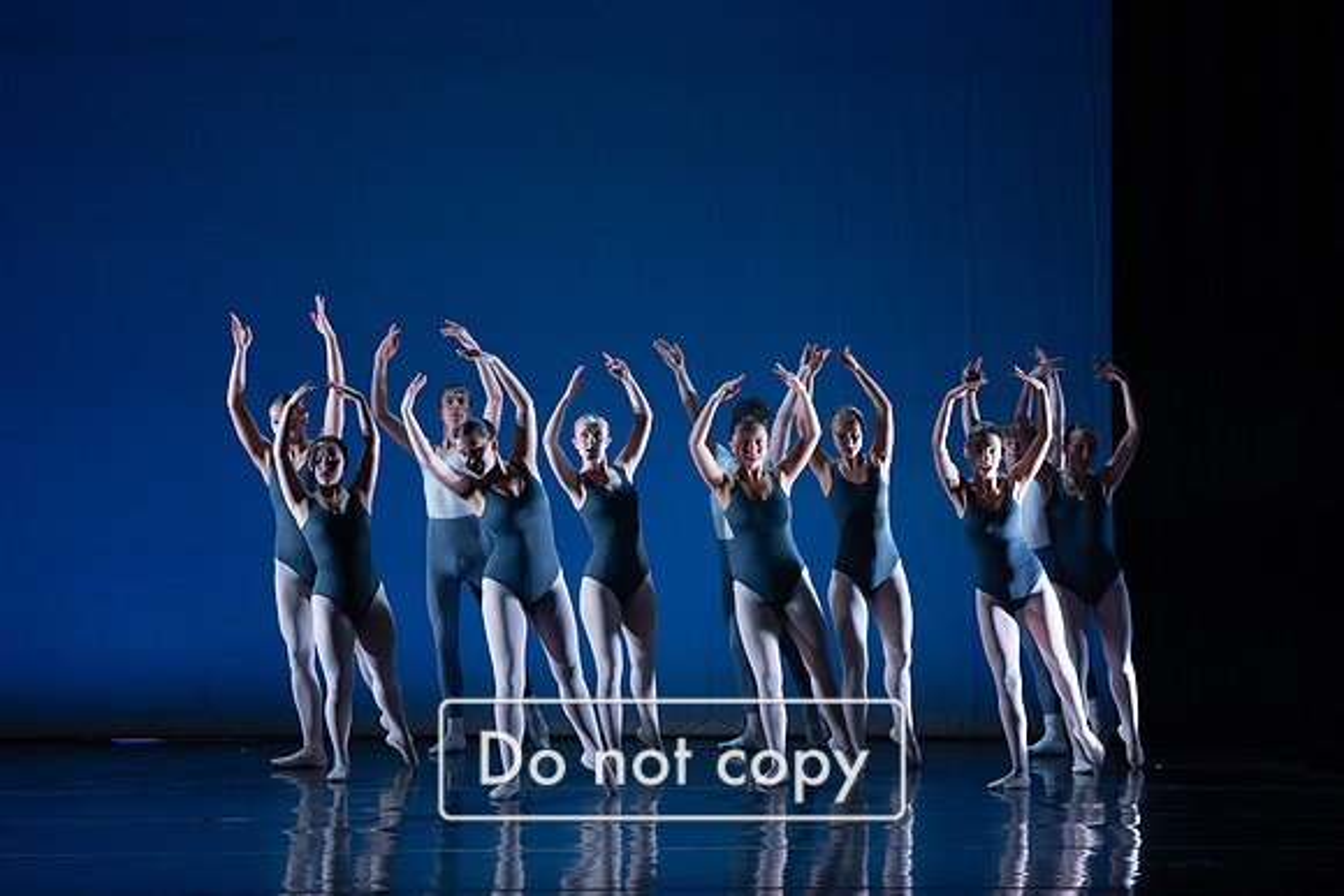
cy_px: 448
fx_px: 3547
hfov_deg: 21.5
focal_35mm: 95
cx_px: 672
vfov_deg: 14.4
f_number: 4
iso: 4000
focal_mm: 95
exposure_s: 1/250
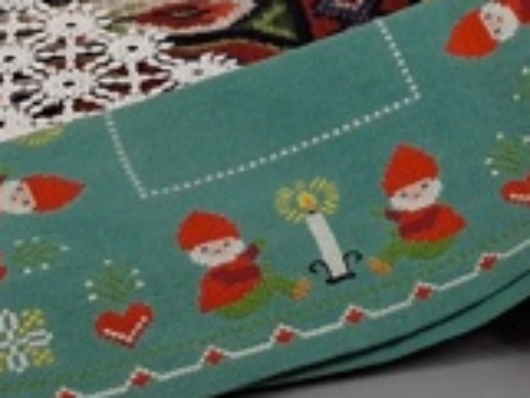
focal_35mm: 134
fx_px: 2053
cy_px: -207
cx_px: 602
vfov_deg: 10.7
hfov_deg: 14.3
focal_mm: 4
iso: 250
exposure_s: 1/50
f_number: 1.8
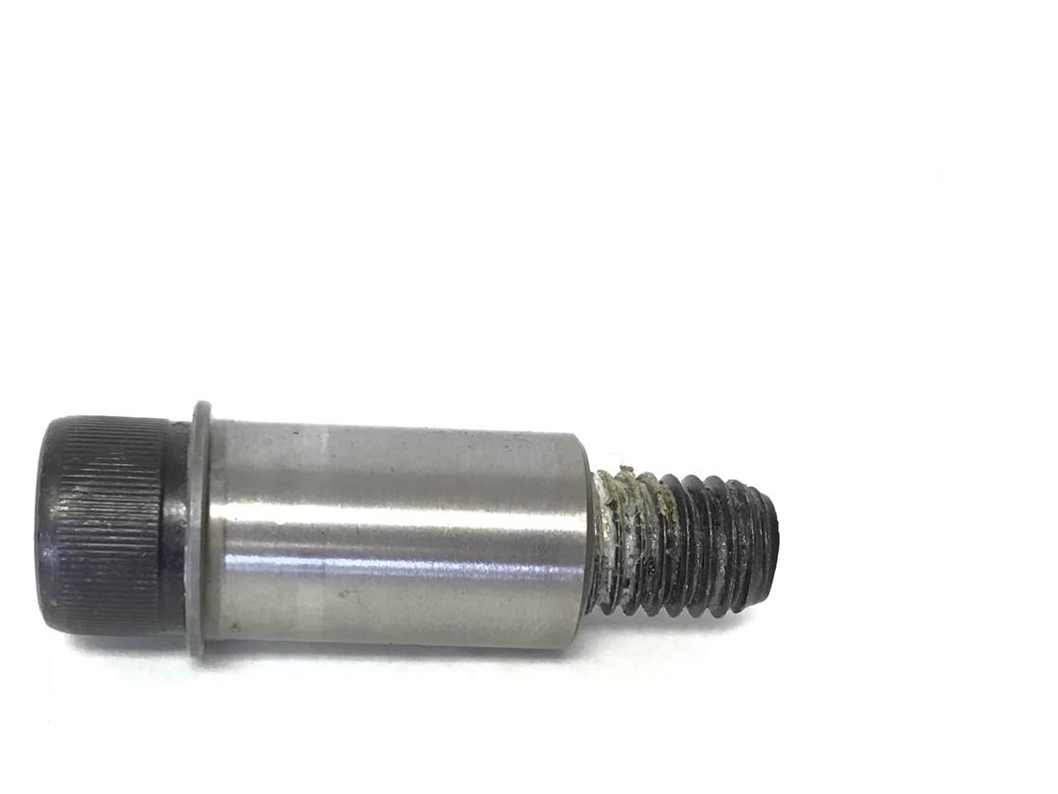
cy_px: 615
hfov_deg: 35.7
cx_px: 336
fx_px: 1620
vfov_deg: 27.1
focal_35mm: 53
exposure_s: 1/30
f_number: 2.4
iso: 32
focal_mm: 3.3
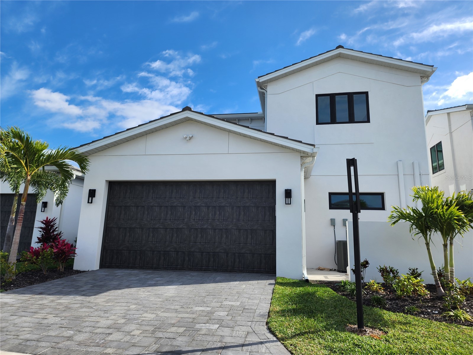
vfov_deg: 58.9
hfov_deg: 73.9
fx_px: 314
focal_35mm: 23
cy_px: 178
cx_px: 236
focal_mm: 6.4
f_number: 1.8
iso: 12
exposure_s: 1/696
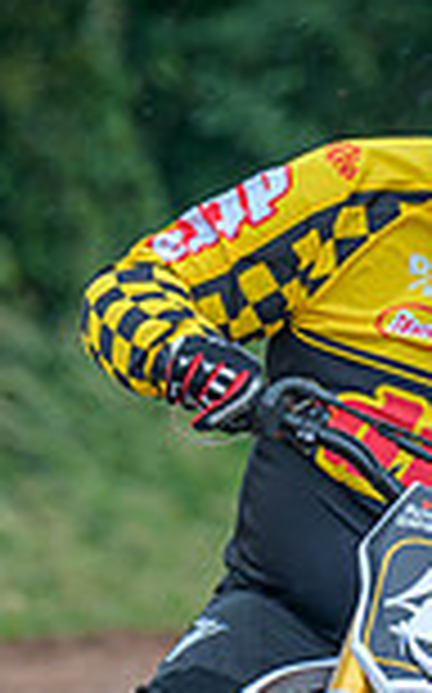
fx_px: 23270
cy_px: 668
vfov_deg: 1.7
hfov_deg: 1.1
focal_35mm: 1233
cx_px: 581
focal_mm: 200
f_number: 4
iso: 140
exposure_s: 1/400
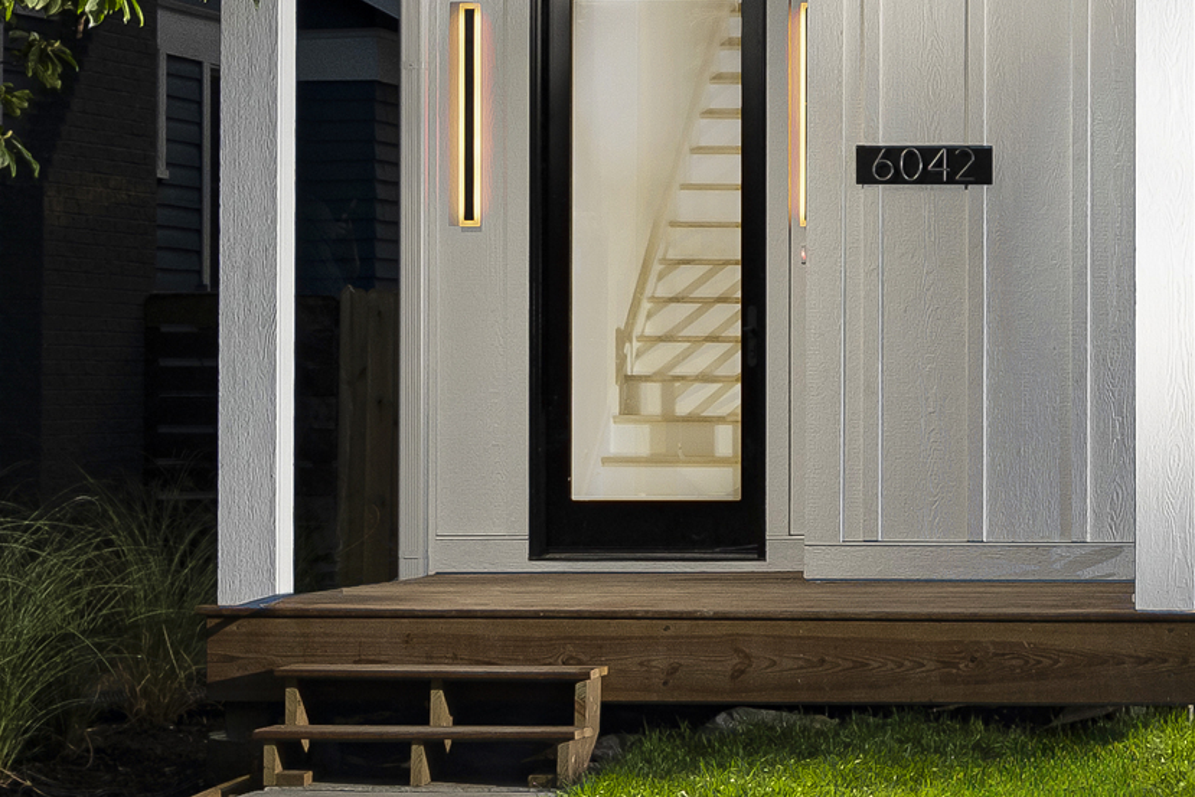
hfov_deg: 15.5
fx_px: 4183
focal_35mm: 126
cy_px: -350
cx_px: 1540
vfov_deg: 10.6
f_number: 5
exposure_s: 1/125
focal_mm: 22.9
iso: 200
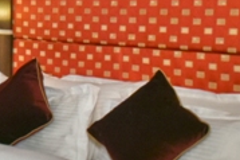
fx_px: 646
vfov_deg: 13.9
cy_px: 7
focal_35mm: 97
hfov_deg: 19.2
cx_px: -84
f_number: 8
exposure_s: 1/160
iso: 5000
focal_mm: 16
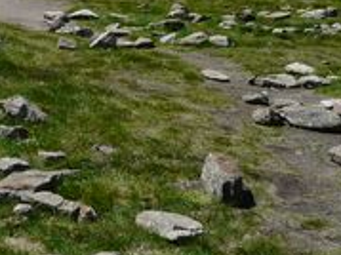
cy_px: -137
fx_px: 1231
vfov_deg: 11.3
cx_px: 59
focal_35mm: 125
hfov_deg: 15.7
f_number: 5.6
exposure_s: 1/500
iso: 100
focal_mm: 4.6
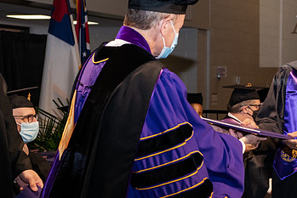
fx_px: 850
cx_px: 234
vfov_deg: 13.3
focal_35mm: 103
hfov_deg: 19.6
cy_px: 99
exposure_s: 1/200
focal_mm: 62
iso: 1600
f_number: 6.3
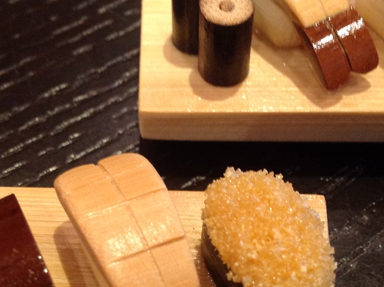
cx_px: 210
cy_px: 197
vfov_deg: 19.8
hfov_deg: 26.4
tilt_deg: -55.5
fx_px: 820
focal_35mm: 74
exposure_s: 1/15
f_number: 2.4
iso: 125
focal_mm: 4.28
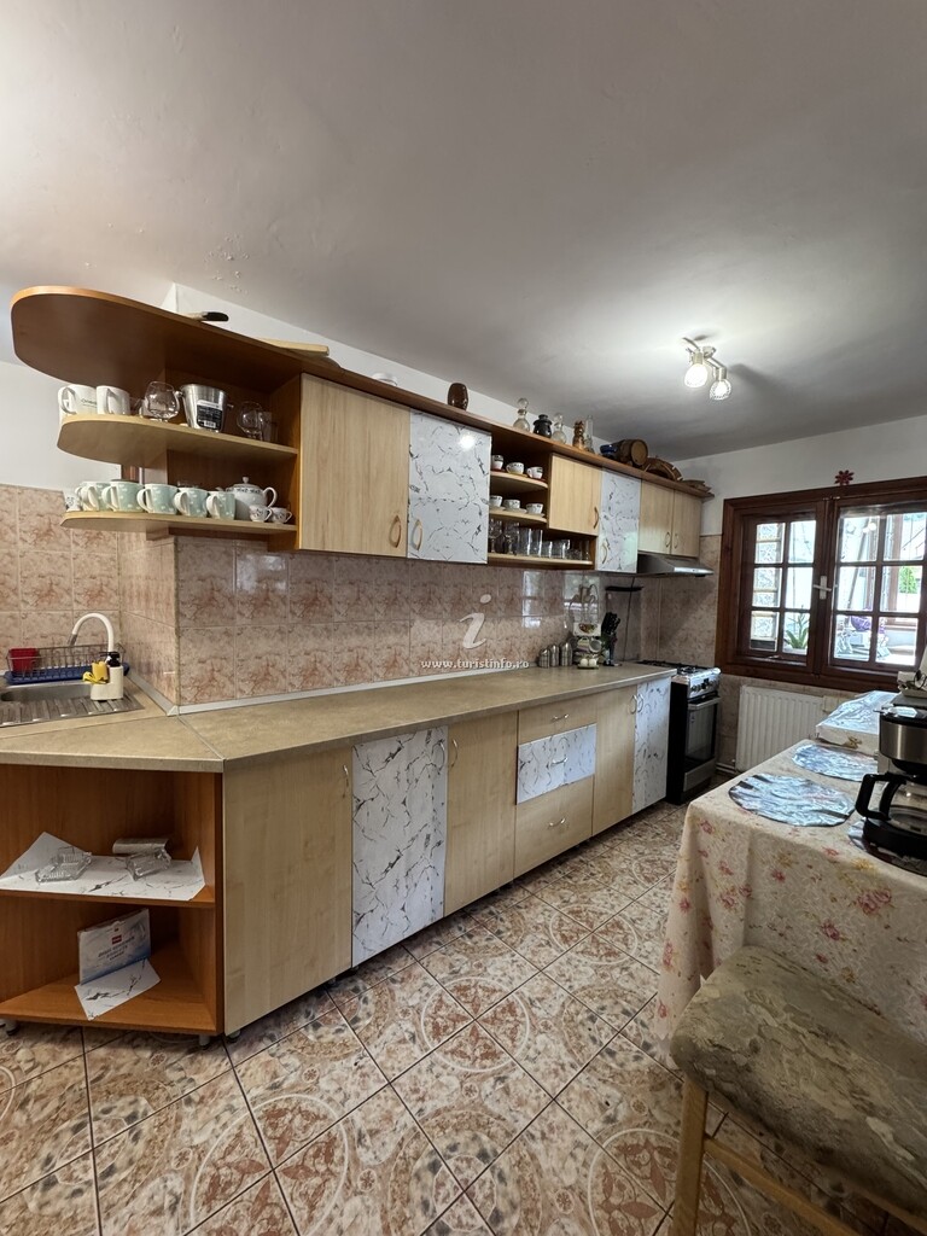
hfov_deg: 85.7
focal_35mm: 14
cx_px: 464
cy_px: 618
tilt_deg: -3.1
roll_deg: -1.7
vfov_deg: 102.1
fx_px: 500
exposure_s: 1/50
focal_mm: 2.22
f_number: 2.2
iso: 320
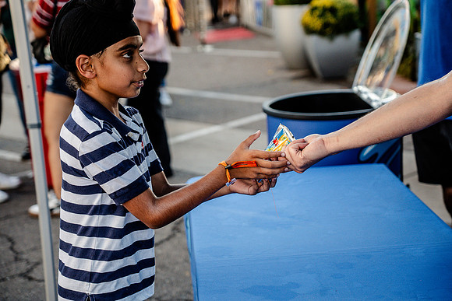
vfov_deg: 18.9
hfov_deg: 28.1
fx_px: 904
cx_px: 226
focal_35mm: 72
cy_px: 150
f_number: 4
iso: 1000
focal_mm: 72
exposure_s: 1/640
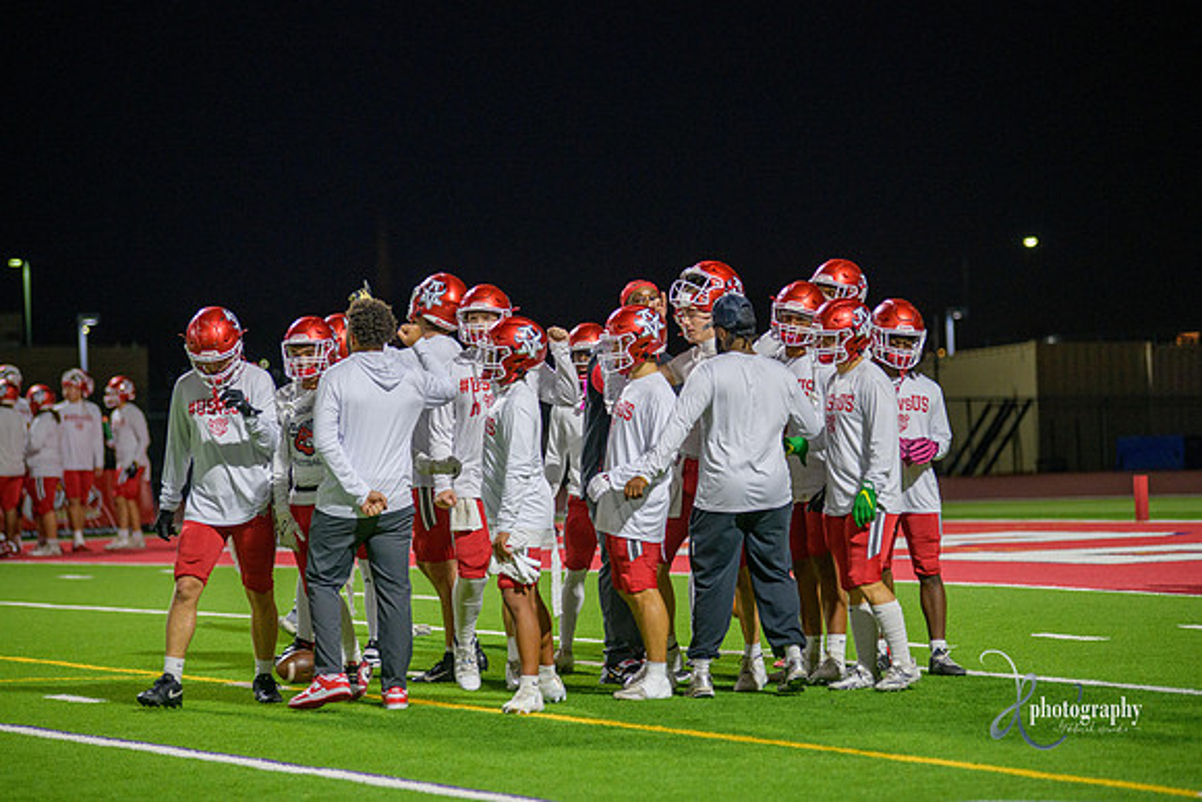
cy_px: 401
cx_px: 601
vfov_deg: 9.5
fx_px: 4842
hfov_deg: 14.2
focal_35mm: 145
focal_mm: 145
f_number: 2.8
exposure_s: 1/250
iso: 1250
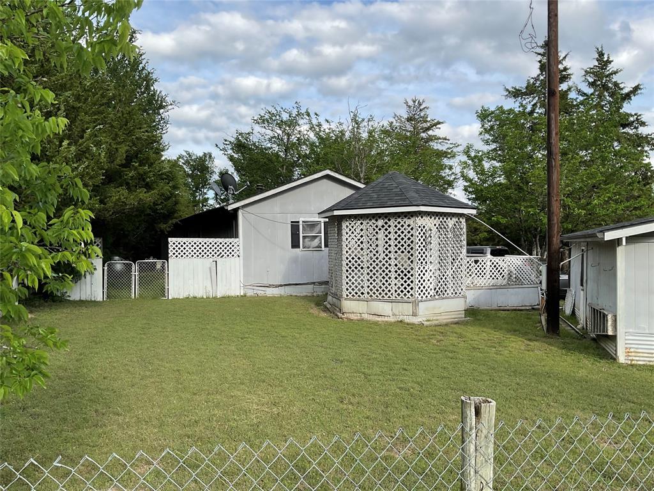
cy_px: 246
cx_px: 327
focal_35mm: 29
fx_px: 548
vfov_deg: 48.2
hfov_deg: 61.7
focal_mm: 3
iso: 16
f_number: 1.8
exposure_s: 1/1055
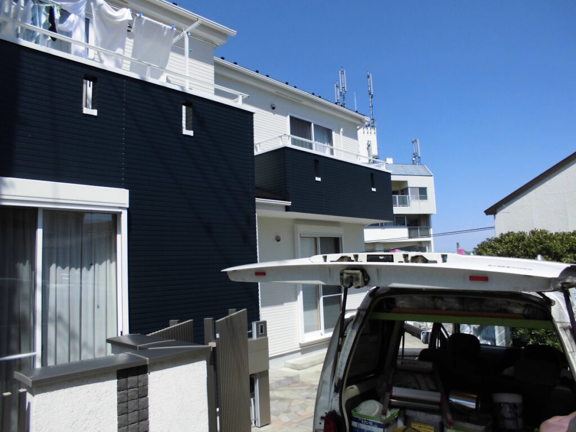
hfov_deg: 67.3
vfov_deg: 53.1
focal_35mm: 26
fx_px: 433
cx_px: 288
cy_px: 216
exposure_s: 1/800
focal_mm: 4.6
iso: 100
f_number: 3.5
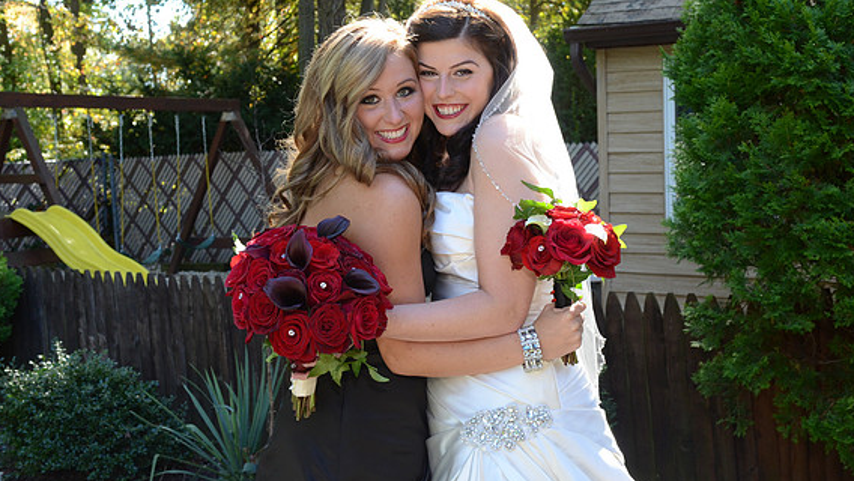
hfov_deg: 42.9
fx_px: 1087
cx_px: 427
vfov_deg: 24.9
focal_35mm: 48
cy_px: 200
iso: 500
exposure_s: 1/125
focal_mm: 30
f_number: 6.3
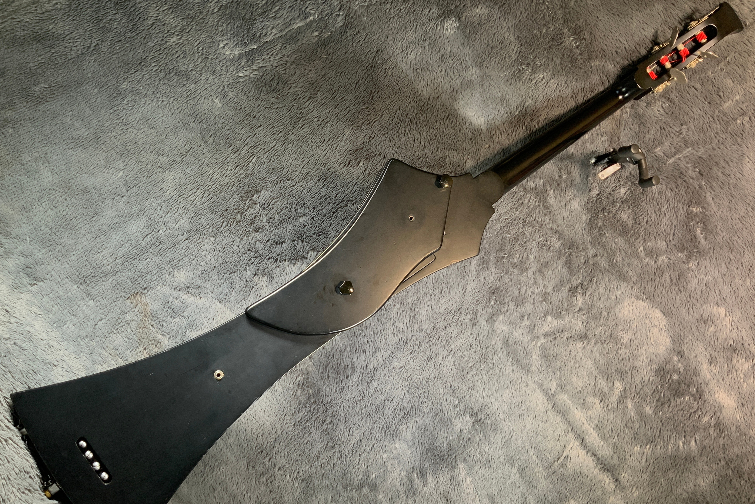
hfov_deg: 60.3
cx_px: 374
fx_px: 650
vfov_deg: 42.3
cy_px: 278
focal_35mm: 31
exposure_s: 1/52
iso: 80
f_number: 1.8
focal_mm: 3
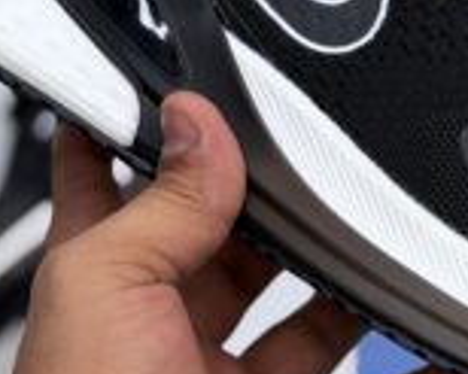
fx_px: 2436
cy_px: -74
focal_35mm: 176
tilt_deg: -55.6
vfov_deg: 8.7
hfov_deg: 10.9
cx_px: 409
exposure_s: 1/324
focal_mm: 6.76
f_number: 1.78
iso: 64
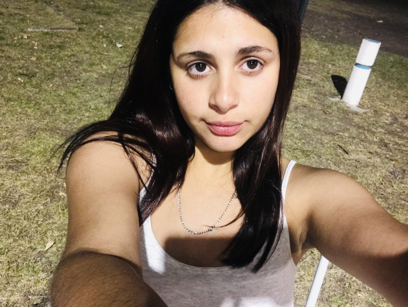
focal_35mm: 32
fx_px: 377
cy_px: 154
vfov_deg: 44.2
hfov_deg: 56.8
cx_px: 204
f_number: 2.2
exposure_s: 1/20
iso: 125
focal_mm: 2.87
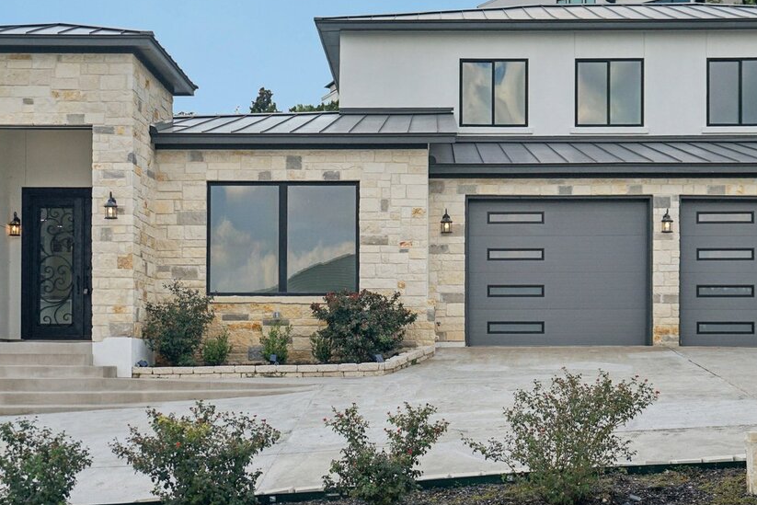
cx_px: 407
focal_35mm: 61
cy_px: 292
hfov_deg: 32.9
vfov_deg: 22.2
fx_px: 1283
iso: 200
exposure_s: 1/1600
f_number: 2.8
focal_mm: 31
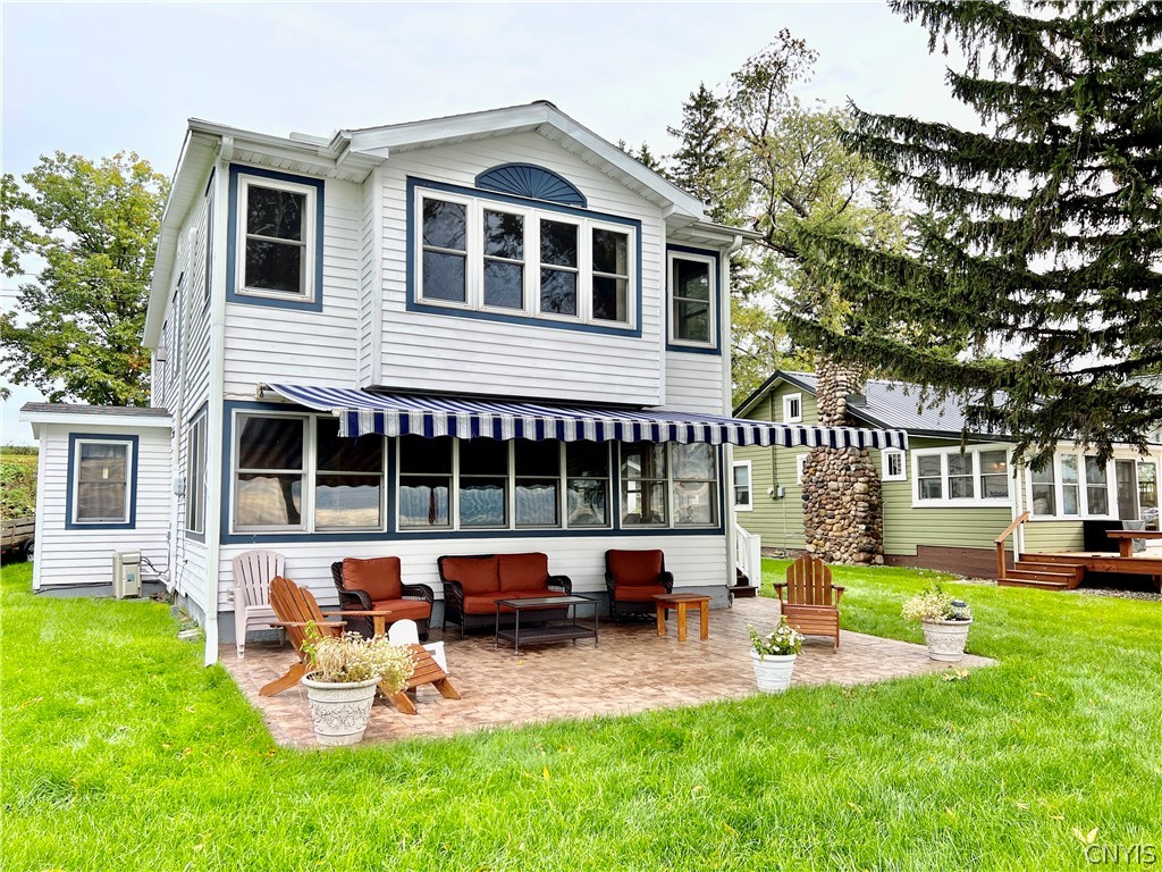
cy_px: 436
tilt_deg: +4.5
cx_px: 581
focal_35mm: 26
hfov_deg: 67.3
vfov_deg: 53.1
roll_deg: +0.1
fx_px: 873
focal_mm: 5.7
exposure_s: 1/982
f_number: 1.5
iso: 50
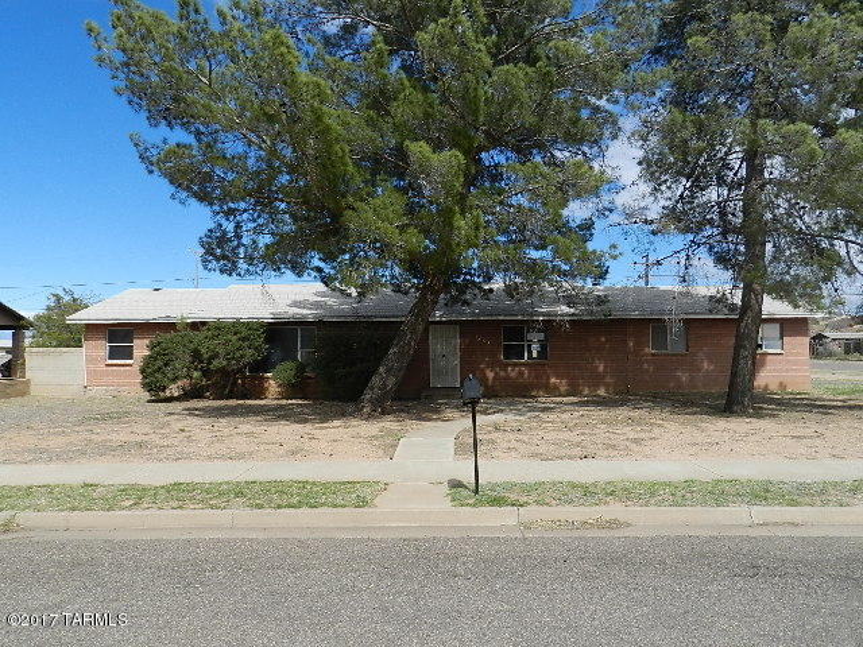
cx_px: 432
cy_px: 324
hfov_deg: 69.4
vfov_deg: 54.9
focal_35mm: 25
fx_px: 623
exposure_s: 1/1250
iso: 160
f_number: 4.5
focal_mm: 4.5
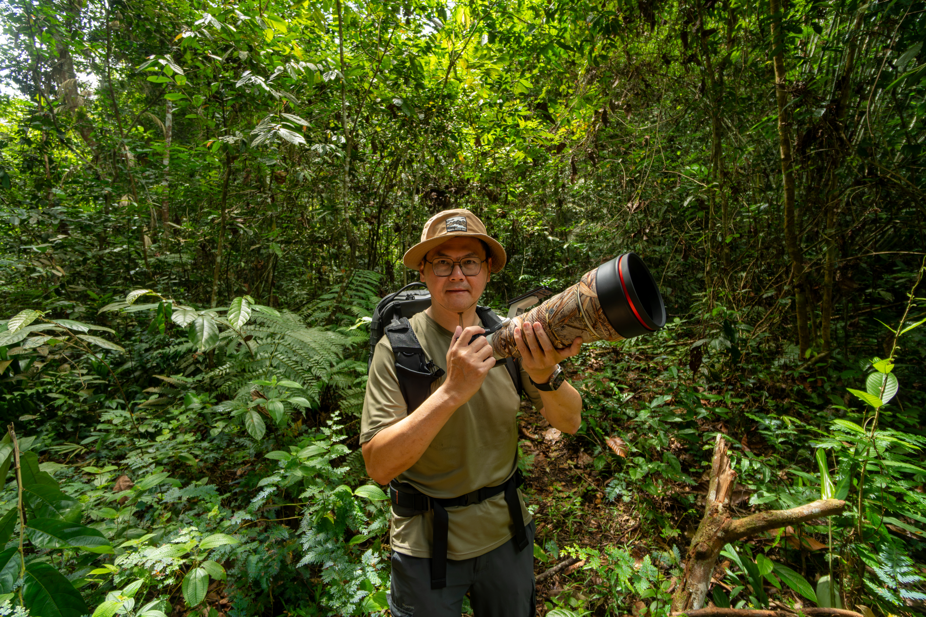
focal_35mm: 15
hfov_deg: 100.4
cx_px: 463
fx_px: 386
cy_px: 308
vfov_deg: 77.3
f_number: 4
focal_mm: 10
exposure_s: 1/125
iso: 400
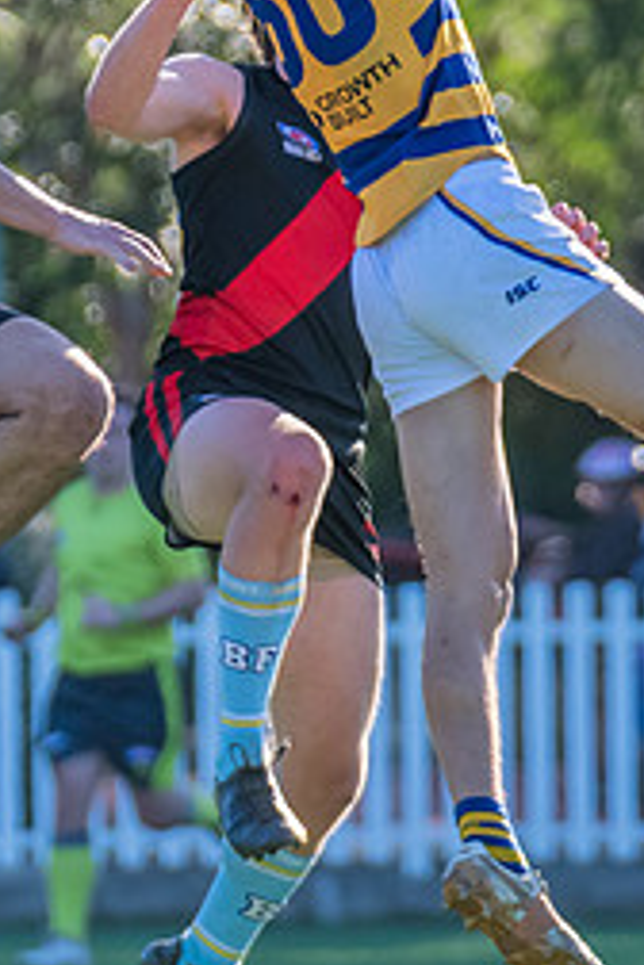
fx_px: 34129
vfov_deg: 1.6
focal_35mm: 1272
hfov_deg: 1.1
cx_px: 382
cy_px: 504
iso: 800
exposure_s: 1/1250
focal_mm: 380
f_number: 7.1
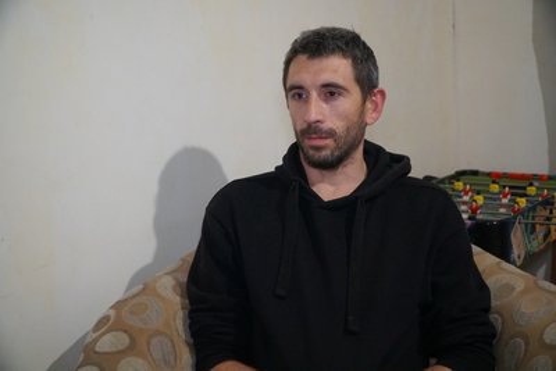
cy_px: 186
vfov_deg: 29.9
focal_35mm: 45
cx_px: 278
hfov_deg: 43.6
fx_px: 695
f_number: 4
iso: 6400
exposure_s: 1/100
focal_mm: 30
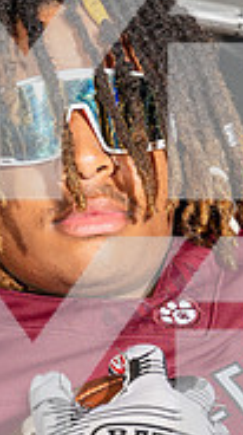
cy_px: 363
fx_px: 2127
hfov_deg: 6.5
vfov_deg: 11.6
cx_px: 130
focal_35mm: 185
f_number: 5.6
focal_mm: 56
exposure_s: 1/250
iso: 200
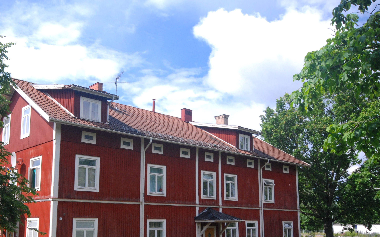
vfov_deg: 32.5
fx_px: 404
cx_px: 144
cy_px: 159
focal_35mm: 39
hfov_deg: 49.9
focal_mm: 20
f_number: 9
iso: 400
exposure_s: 1/320
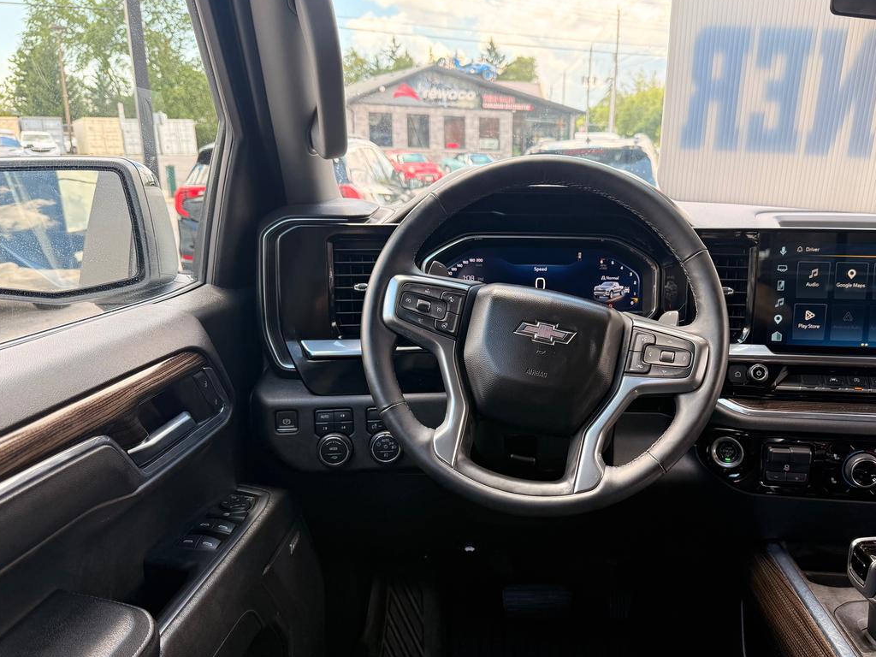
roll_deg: -1.8
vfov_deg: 46.6
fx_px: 759
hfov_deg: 59.4
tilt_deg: -17.1
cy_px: 385
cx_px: 535
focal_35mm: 30
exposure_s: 1/235
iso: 100
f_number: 1.78
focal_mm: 6.76
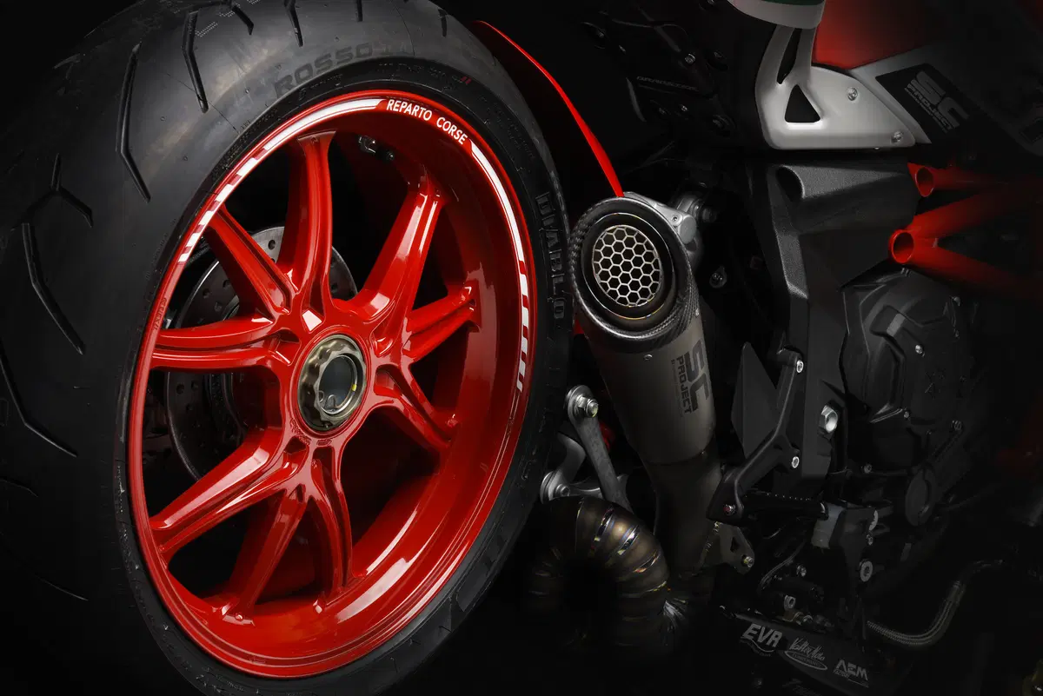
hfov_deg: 17.1
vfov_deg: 11.4
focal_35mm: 120
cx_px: 522
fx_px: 3478
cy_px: 348
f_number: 18
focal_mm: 120
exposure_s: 1/160
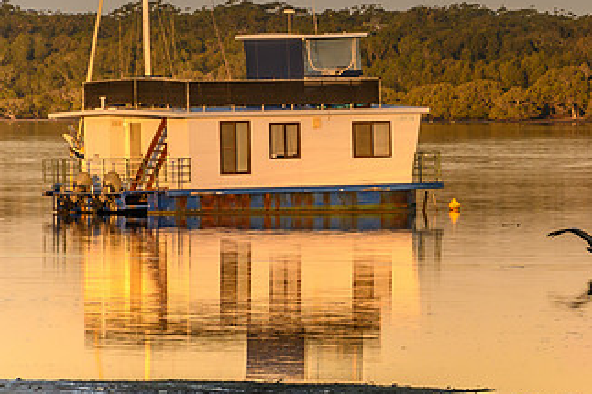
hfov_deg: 3.4
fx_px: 9828
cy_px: 37
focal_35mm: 598
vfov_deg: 2.3
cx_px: 572
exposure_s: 1/320
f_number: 8
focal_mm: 200
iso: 125
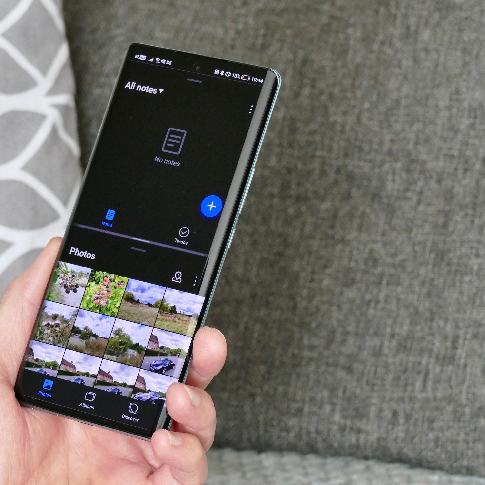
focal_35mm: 141
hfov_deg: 12.4
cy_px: 241
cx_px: 158
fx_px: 2235
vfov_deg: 12.4
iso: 1600
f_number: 5
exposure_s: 1/50
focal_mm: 39.97
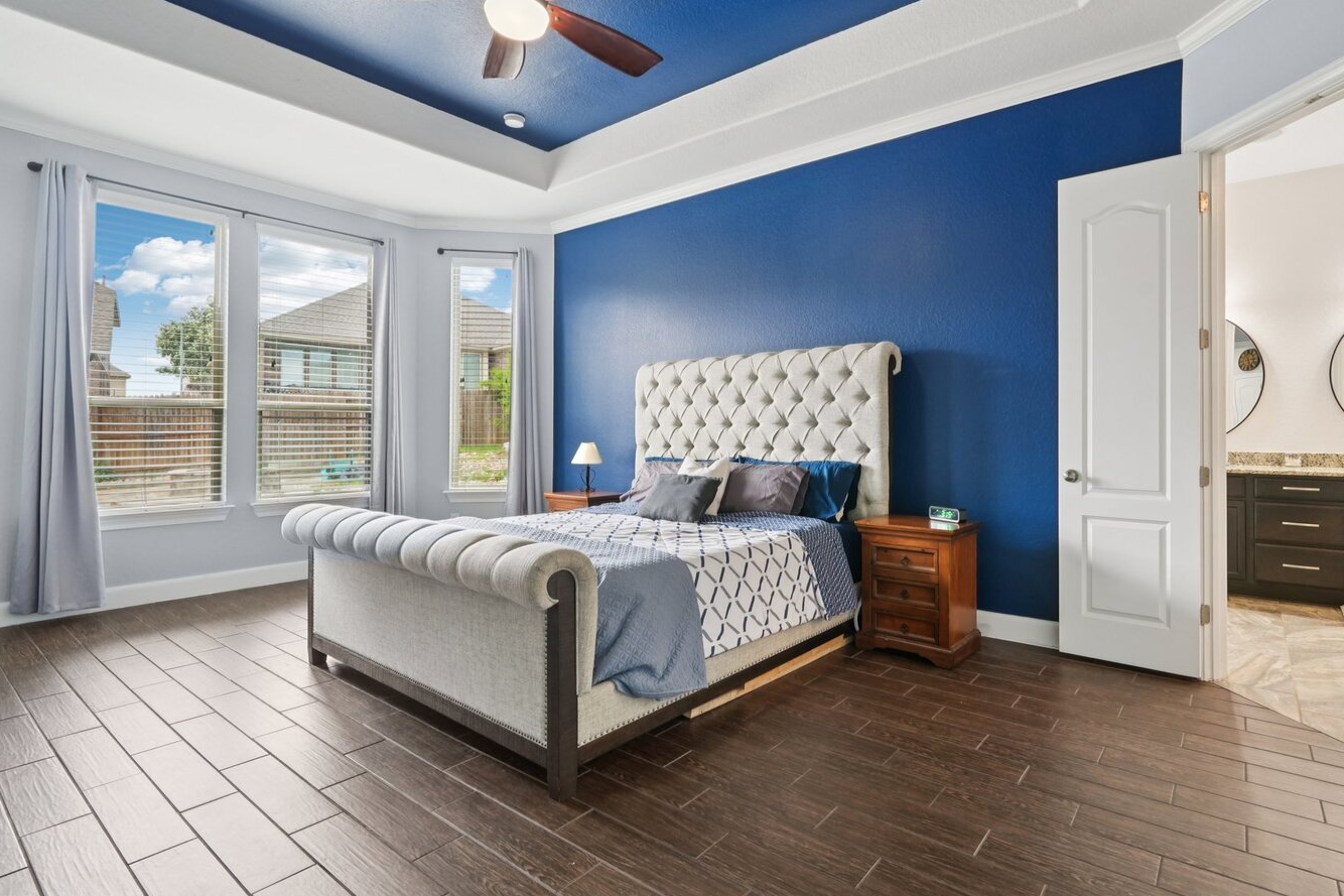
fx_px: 635
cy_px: 423
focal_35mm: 17
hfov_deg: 92.9
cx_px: 748
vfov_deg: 70.4
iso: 800
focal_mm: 14
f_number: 8
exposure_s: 1/20
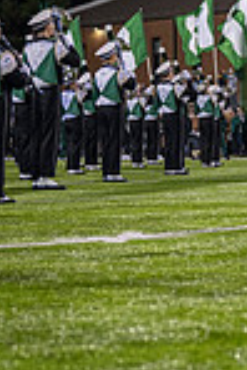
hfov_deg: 9.4
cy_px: 85
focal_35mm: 143
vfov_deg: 14.3
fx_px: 1468
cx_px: 352
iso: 1250
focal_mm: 47
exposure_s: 1/500
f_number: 3.2
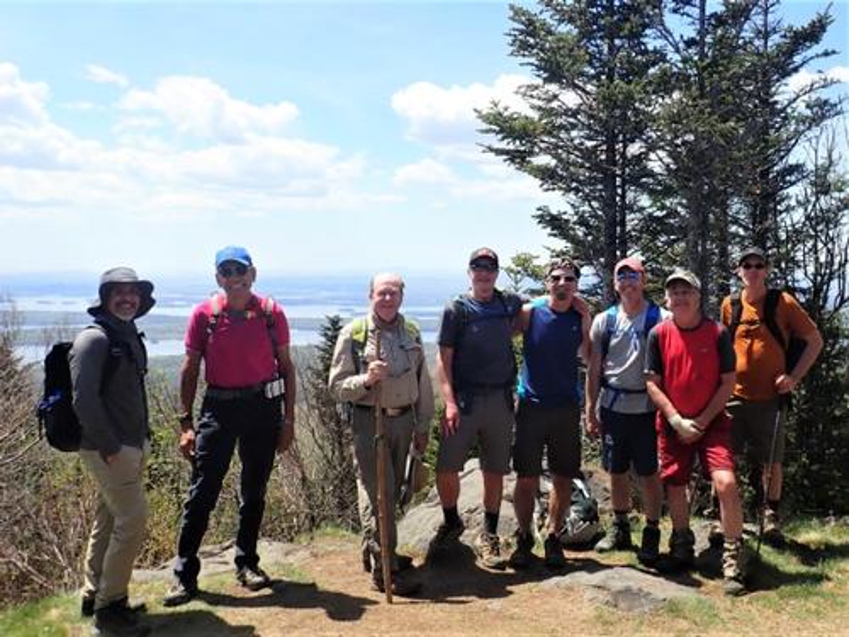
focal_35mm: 25
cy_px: 318
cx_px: 424
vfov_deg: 54.9
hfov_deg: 69.4
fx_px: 613
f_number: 8
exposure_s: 1/160
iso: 100
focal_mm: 4.5
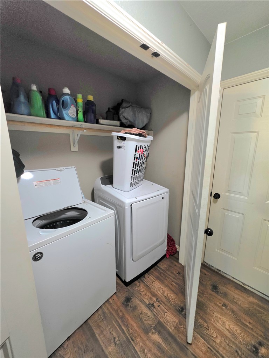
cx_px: 134
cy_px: 179
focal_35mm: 13
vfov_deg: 106.2
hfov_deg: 89.9
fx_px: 135
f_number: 1.9
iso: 800
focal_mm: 2.2
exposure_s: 1/40
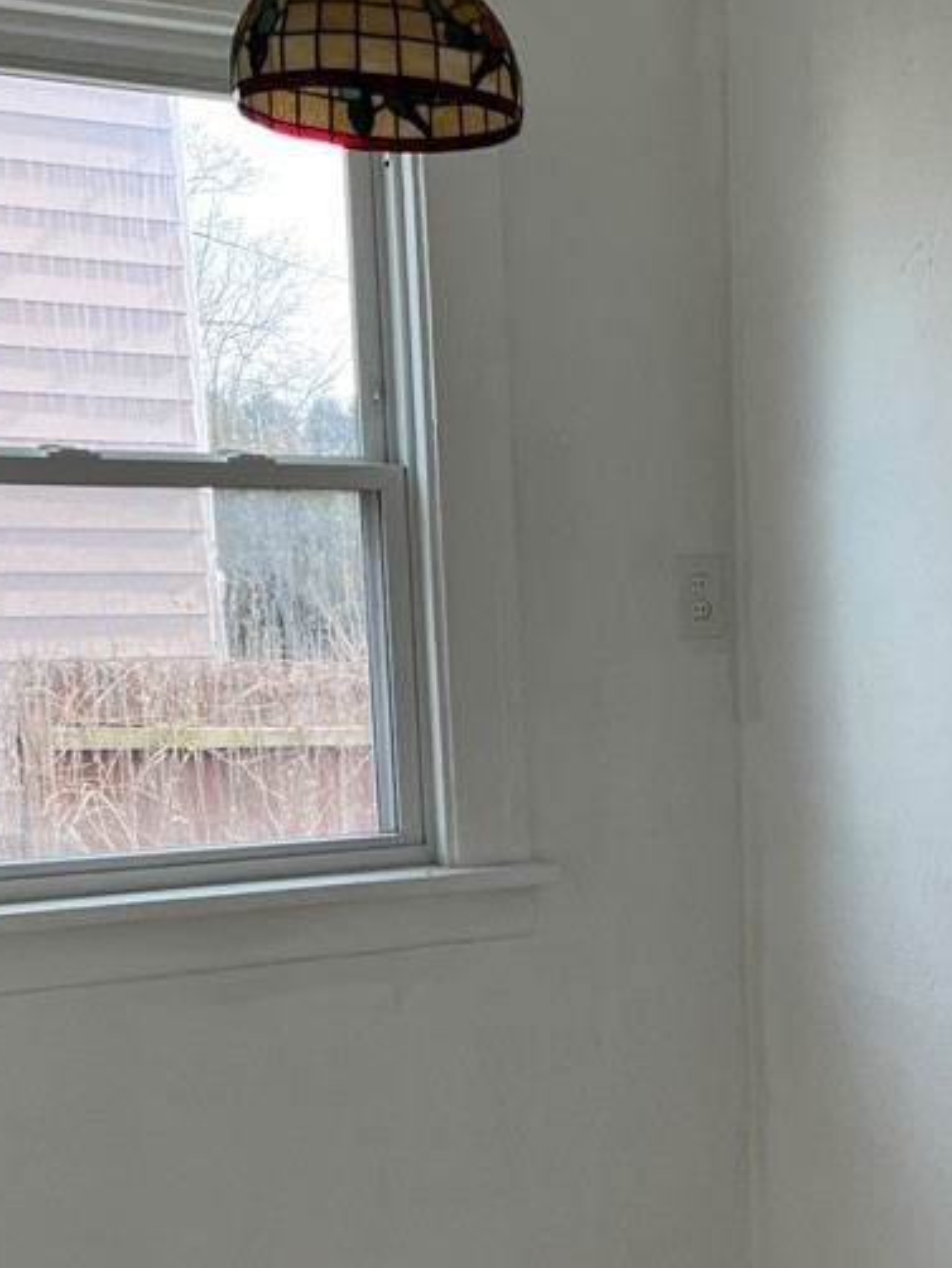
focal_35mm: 53
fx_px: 1942
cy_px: 884
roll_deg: +2.9
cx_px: 813
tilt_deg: -7.5
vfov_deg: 35.7
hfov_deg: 26.8
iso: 50
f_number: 1.6
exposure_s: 1/162
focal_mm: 5.1
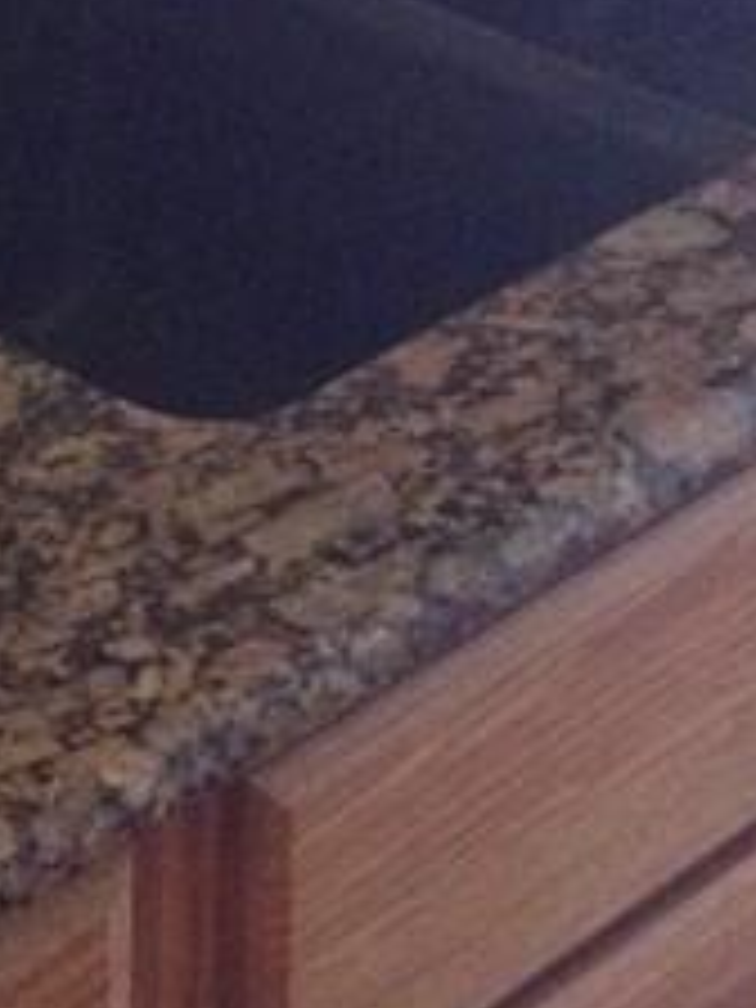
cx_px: 18
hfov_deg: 9.2
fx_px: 4659
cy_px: -540
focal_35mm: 160
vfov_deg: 11.8
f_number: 2.4
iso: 400
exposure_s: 1/20
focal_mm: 4.28
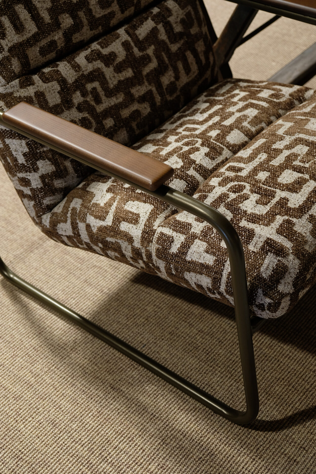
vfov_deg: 35.6
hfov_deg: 24.2
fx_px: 737
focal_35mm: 56
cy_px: 237
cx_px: 158
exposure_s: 1/30
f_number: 3.6
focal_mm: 37.4
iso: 800
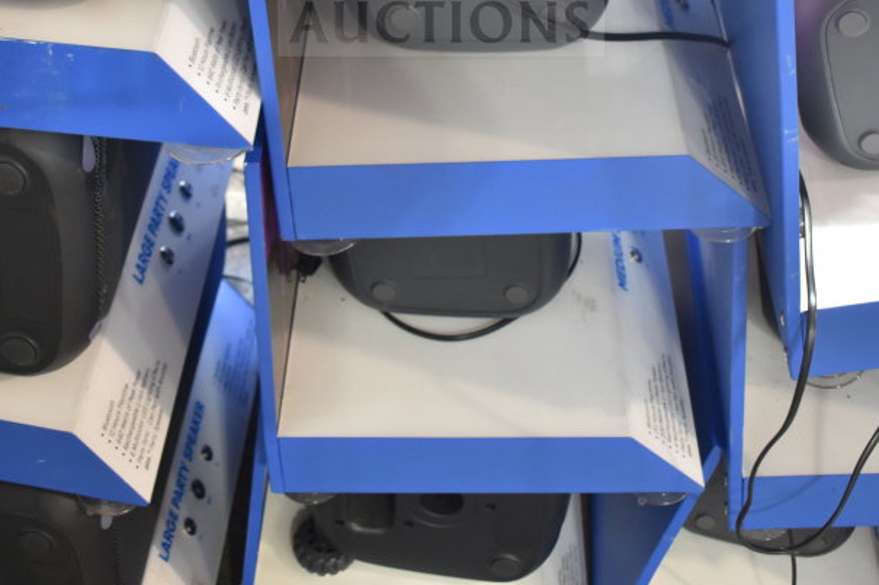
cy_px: -59
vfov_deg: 22.5
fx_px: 1385
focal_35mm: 57
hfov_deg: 35.2
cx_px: 440
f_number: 4
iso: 900
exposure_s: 1/40
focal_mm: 25
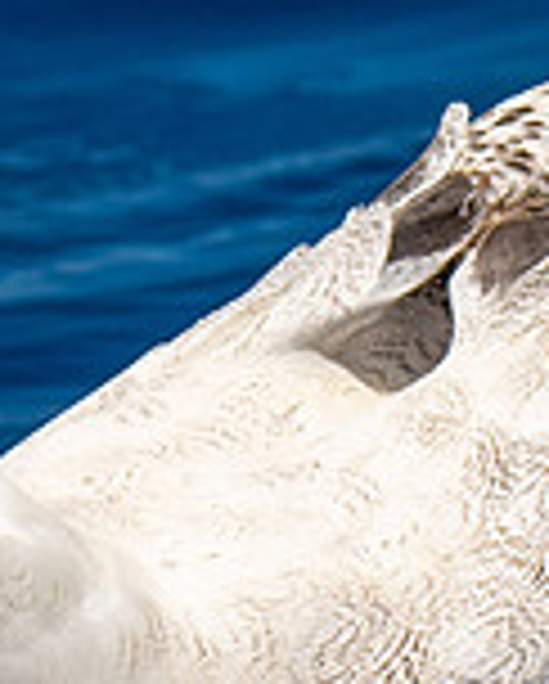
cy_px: -243
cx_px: -368
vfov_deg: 0.9
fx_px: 41492
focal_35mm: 2047
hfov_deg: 0.8
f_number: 6.3
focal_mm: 200
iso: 140
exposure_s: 1/2500
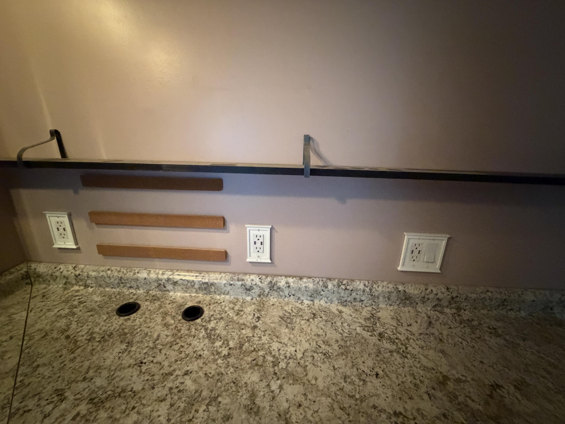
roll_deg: -1.1
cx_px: 282
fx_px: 229
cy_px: 212
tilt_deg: -16.6
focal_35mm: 14
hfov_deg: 102.1
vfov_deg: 85.7
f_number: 2.2
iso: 1600
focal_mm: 2.22
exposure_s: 1/40
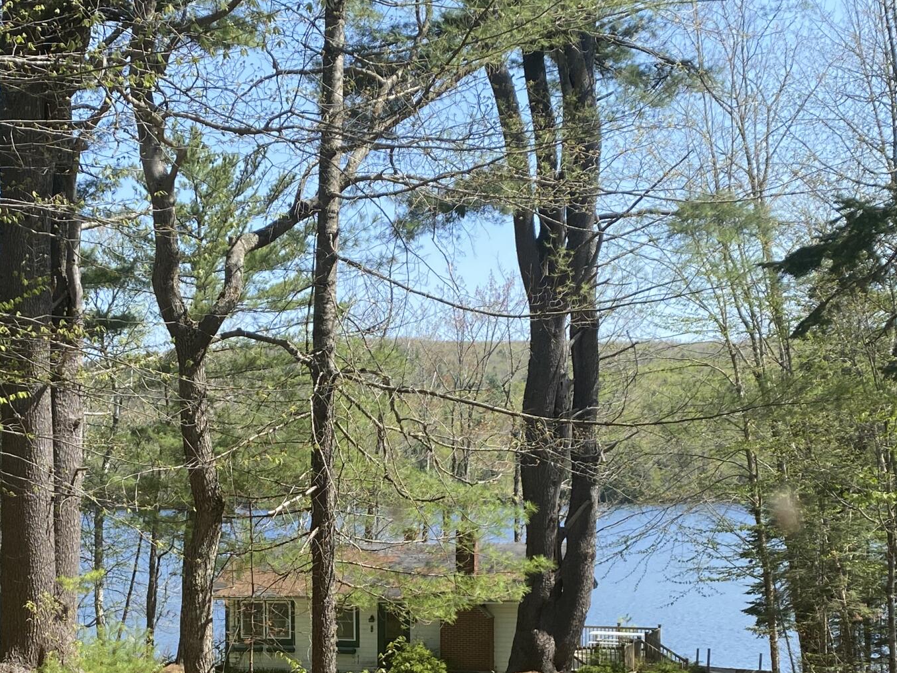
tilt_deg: -4.3
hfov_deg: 33.1
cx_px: 348
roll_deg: +0.8
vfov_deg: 24.6
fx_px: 1503
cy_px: 589
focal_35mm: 58
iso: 32
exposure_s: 1/1082
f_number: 1.8
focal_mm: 4.25
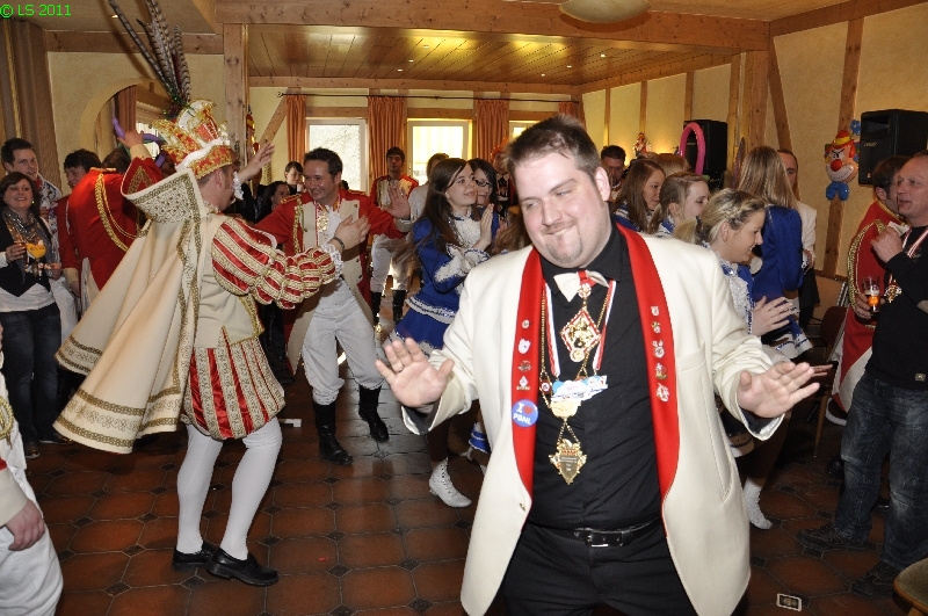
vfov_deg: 47.8
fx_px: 695
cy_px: 308
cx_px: 464
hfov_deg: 67.5
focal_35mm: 27
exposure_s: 1/60
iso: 400
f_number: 5
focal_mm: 18
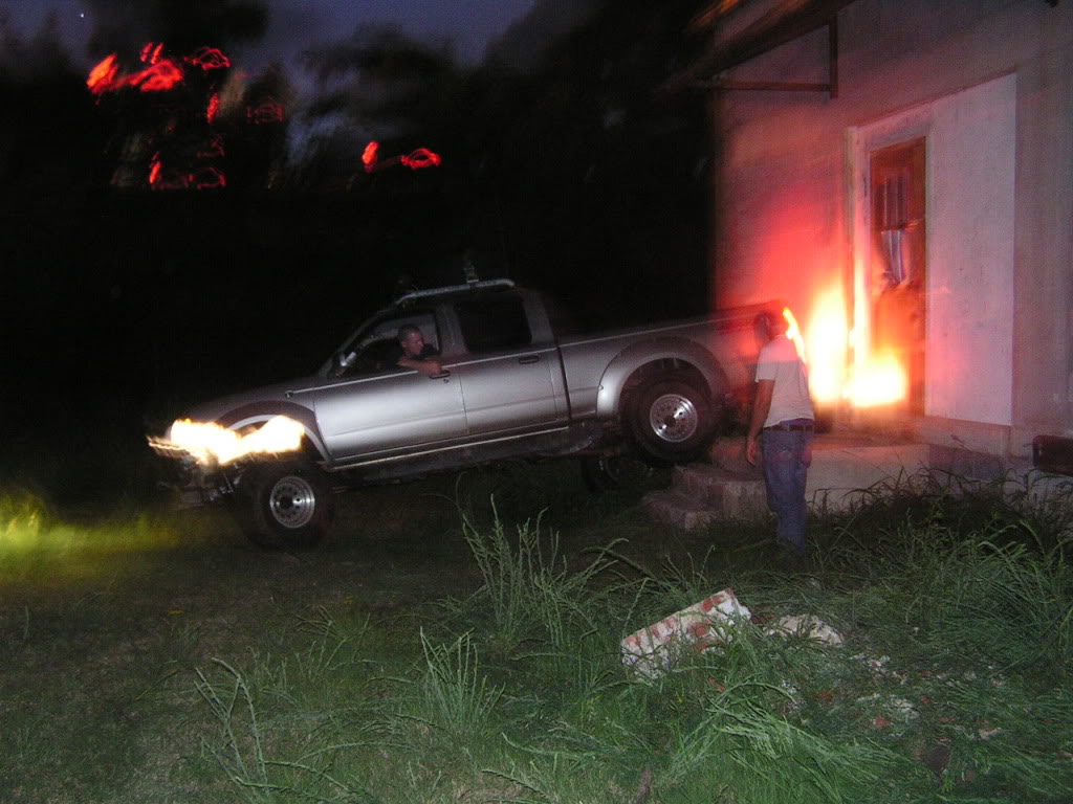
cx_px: 536
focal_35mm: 38
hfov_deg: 49.0
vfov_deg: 37.7
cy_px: 402
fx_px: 1178
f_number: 2.8
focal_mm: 6.3
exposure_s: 2
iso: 200
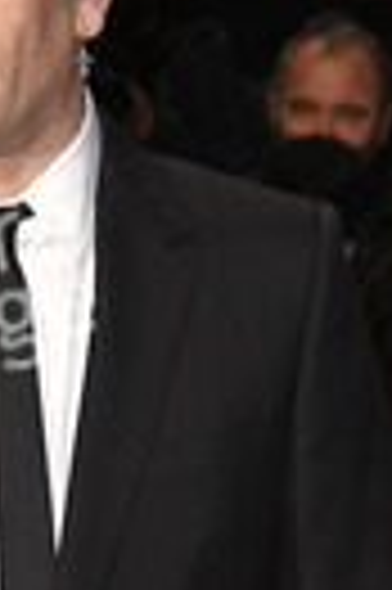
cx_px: -5
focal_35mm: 220
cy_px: 536
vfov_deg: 9.3
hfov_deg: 6.2
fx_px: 3603
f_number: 5.6
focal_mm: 72
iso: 500
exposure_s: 1/160
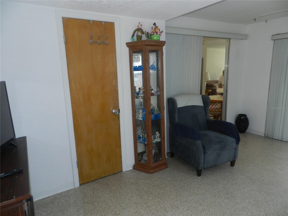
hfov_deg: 73.9
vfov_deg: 58.9
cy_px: 108
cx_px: 144
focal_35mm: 23
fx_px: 191
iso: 200
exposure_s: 1/30
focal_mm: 4
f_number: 3.4
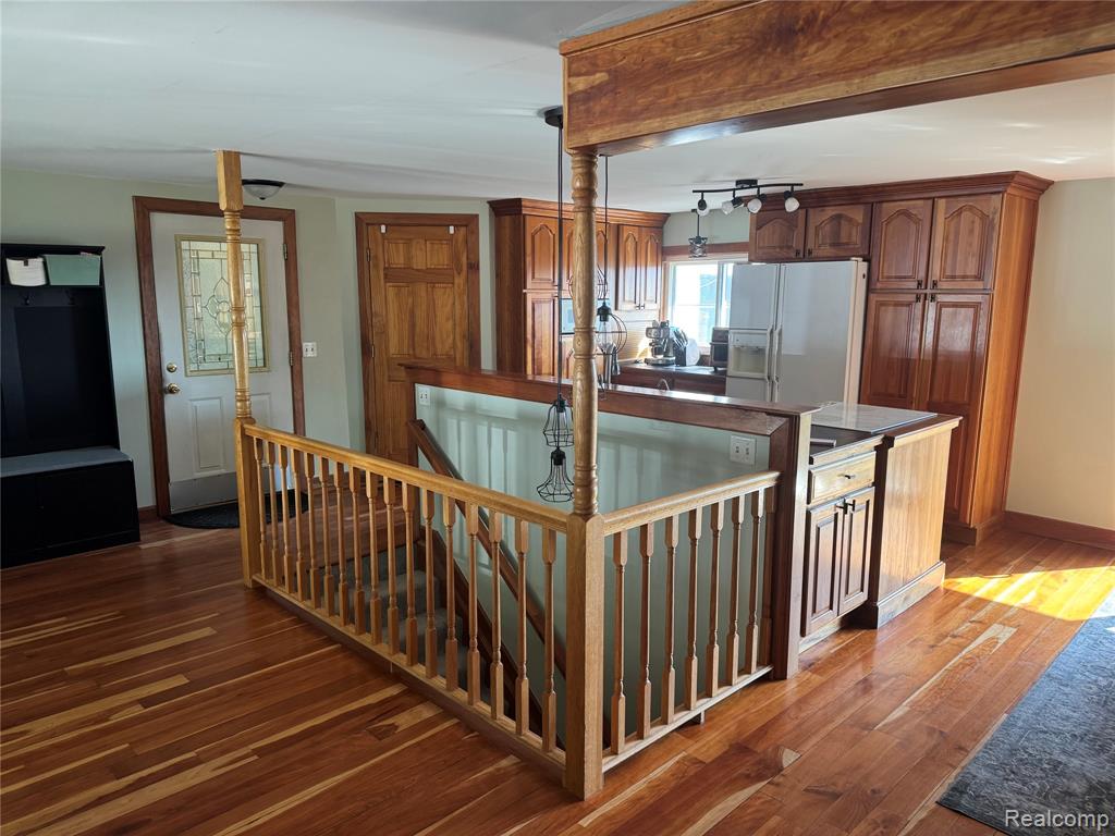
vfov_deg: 56.8
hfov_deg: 71.6
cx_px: 558
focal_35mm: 24
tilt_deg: -9.7
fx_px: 773
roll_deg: -0.6
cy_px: 418
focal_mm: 6.76
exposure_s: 1/121
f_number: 1.78
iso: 160
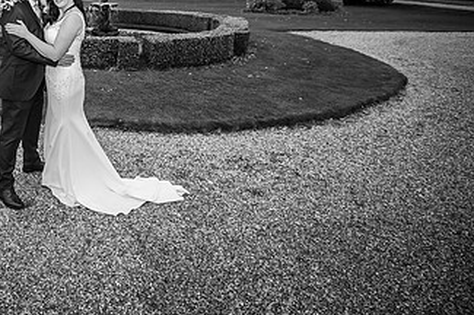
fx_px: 329
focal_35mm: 25
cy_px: 44
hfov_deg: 62.0
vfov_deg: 47.1
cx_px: 61
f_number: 2.8
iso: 100
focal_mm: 14
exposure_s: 1/160
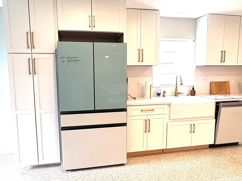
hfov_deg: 69.3
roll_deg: +0.5
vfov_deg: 54.9
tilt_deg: -7.7
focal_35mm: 25
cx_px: 114
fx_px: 175
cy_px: 92
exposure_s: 1/120
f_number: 2.2
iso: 160
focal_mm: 2.22
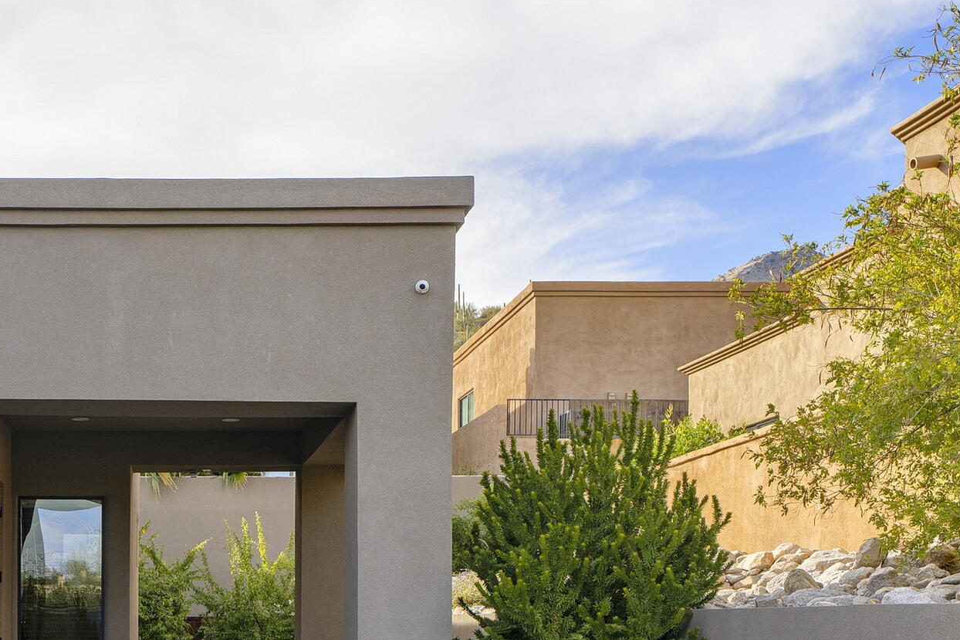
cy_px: 628
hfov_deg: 41.5
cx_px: 173
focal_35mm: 45
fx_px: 1200
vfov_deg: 28.2
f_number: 9
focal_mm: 20
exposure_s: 1/80
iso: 100
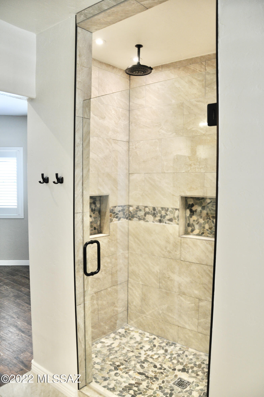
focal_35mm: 27
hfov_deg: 47.8
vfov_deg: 67.4
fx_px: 298
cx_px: 132
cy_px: 198
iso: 720
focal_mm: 18
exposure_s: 1/60
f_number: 4
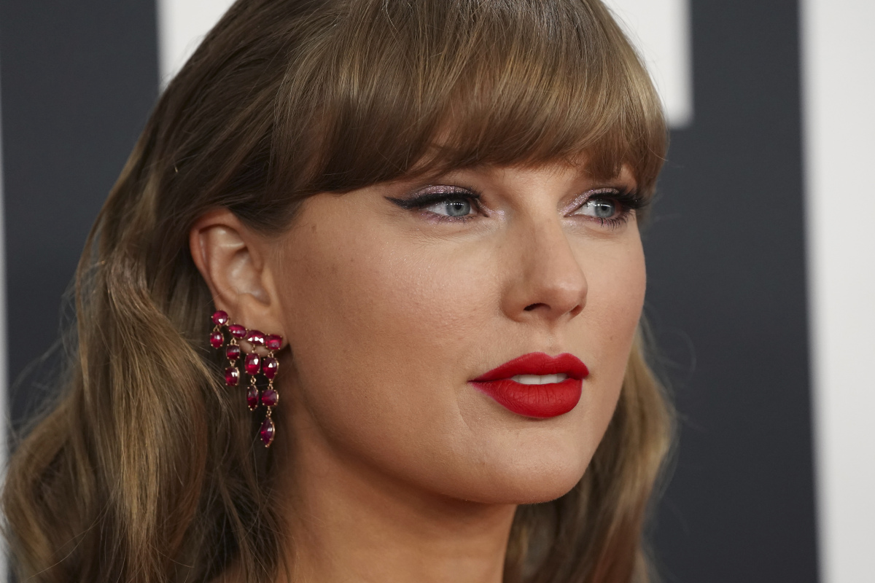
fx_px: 7291
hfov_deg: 6.9
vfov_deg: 4.6
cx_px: 438
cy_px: 292
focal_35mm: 300
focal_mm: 300
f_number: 5.6
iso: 4000
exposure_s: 1/640
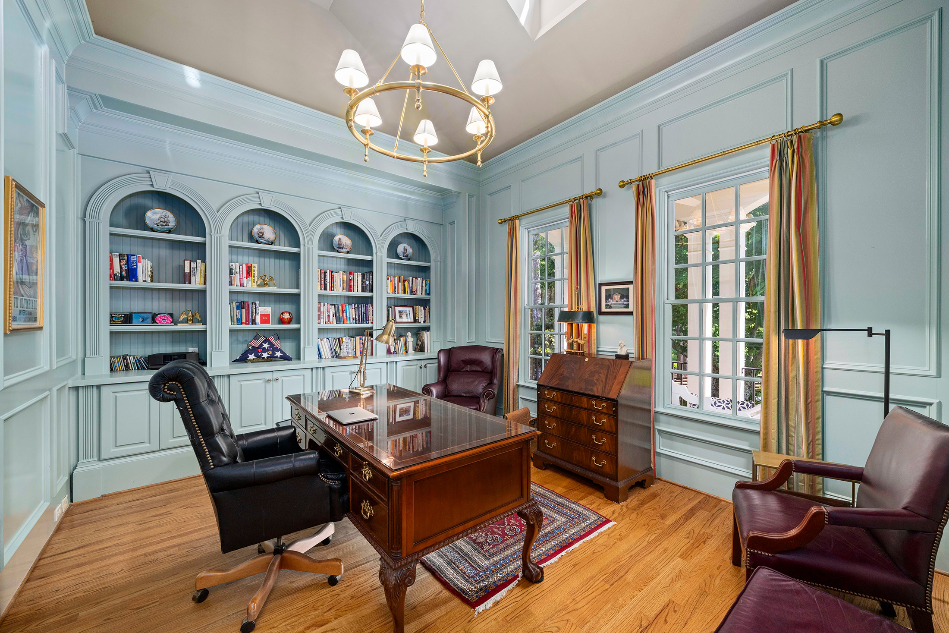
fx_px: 369
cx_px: 474
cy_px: 316
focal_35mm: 14
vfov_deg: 81.2
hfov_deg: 104.3
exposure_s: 1/5
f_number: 8
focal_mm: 14
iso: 400
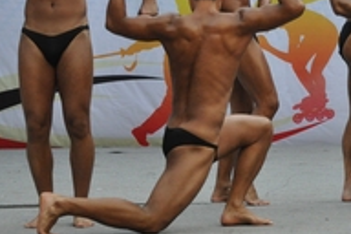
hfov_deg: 12.3
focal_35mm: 164
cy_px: 18
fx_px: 1599
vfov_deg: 8.3
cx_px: 377
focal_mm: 42
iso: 1600
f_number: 4.8
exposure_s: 1/250
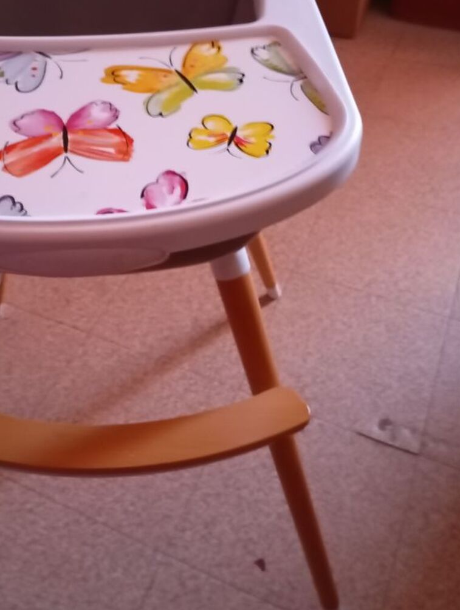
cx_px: 168
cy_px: 246
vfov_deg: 49.8
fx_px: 654
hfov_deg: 38.5
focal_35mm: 37
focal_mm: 4.27
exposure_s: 1/16.7
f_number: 1.8
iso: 4047
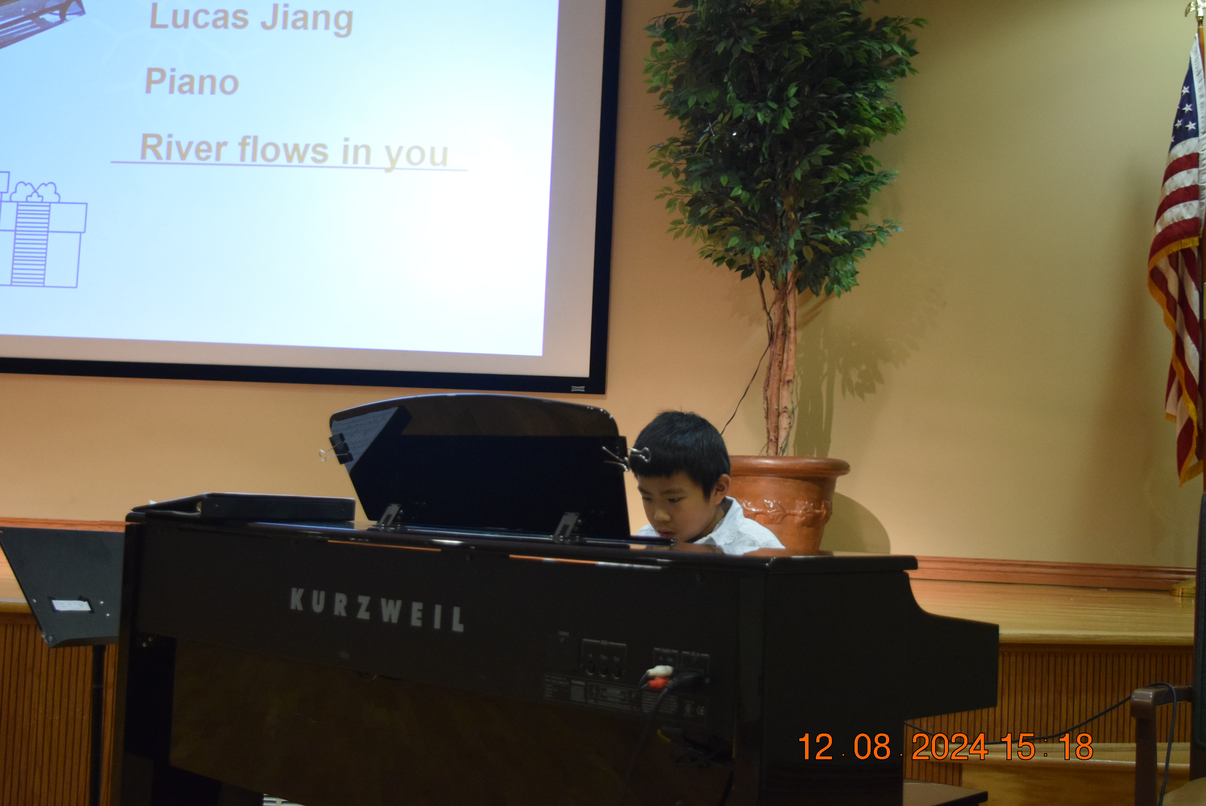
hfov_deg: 44.9
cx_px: 603
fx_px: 1458
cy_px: 403
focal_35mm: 44
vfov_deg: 30.9
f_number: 4.2
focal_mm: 29
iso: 2200
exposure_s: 1/60
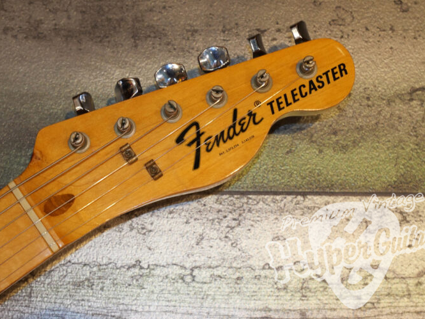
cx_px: 193
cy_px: 151
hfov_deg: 25.3
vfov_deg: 19.1
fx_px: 946
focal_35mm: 77
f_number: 5.6
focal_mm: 32
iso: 800
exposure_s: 1/50
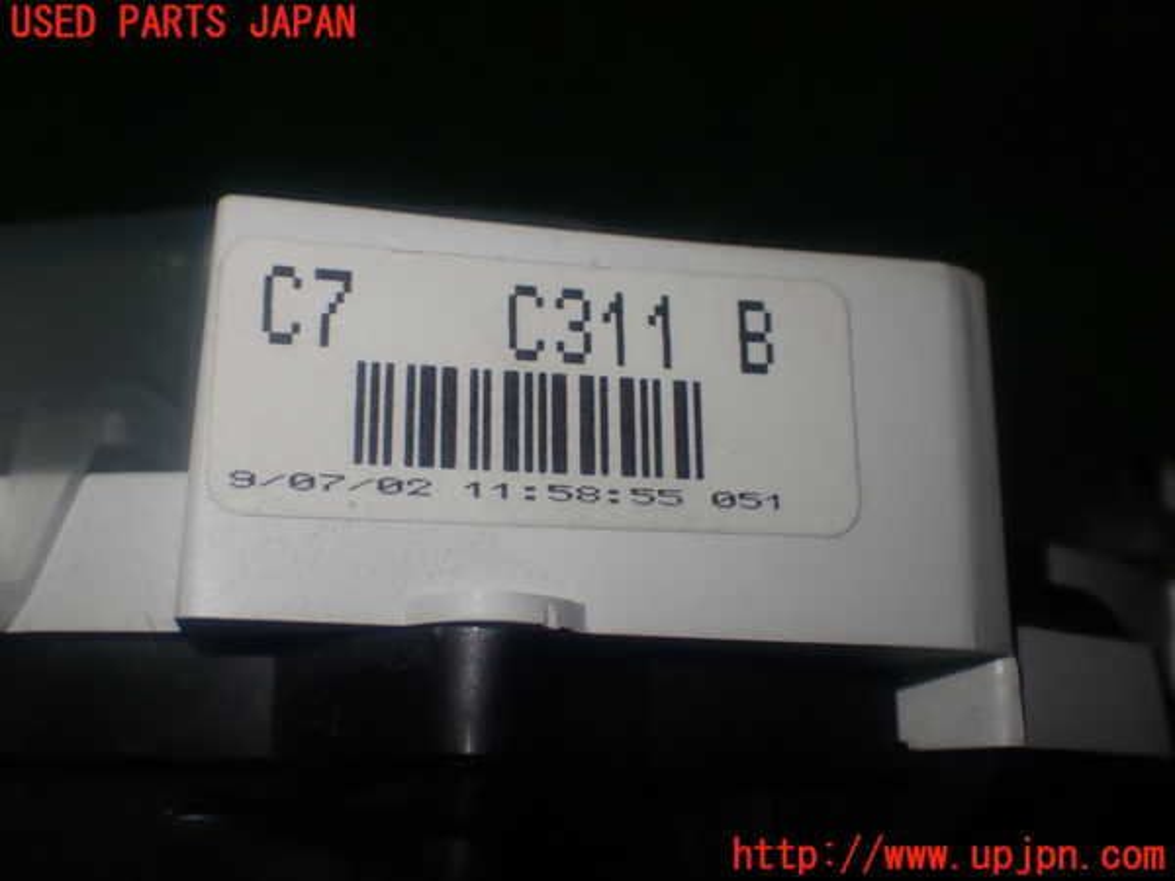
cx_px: 588
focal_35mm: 44
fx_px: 1494
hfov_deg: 42.9
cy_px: 440
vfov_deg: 32.9
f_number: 2.9
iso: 100
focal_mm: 7.84
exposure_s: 1/100
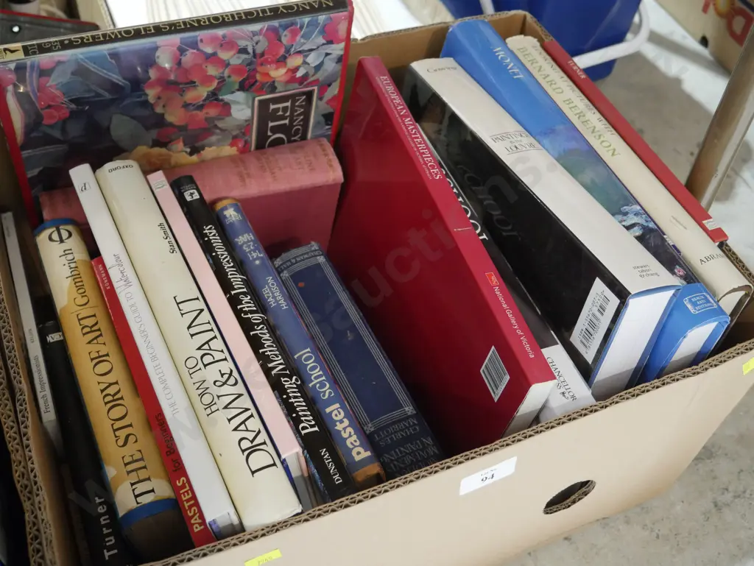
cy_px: 283
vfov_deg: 36.0
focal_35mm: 40
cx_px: 377
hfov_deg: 46.8
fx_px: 872
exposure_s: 1/60
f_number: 4.4
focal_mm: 20
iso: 3200
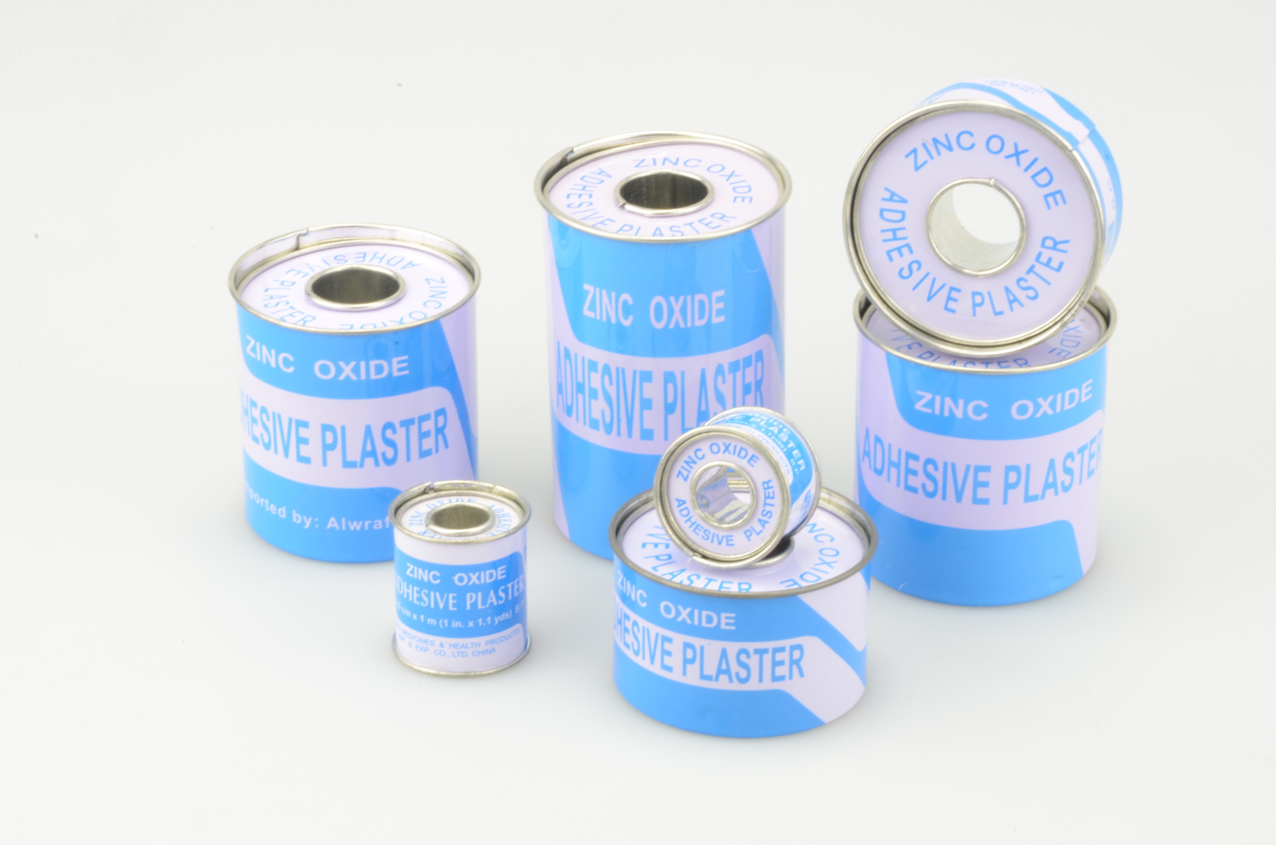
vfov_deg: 13.0
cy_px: 422
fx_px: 3714
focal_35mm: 105
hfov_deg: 19.5
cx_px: 638
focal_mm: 70
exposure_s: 1.3
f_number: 36
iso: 100
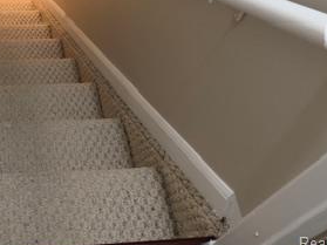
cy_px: -27
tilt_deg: -49.4
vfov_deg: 24.7
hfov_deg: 32.2
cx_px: 0
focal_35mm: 55
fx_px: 519
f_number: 1.48
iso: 200
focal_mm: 6.93
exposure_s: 1/60
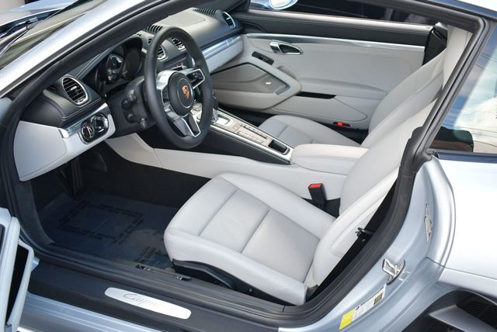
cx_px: 248
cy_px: 166
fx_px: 553
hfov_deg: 48.4
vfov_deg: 33.5
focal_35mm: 40
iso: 500
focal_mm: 20
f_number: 3.5
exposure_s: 1/250
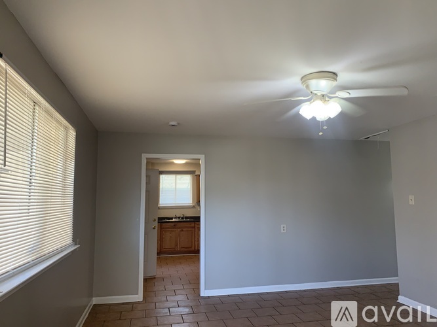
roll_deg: -1.3
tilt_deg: +5.5
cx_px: 218
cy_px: 164
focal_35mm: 26
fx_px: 328
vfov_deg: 53.0
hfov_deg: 67.3
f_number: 1.8
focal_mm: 4.25
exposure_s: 1/105
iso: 100
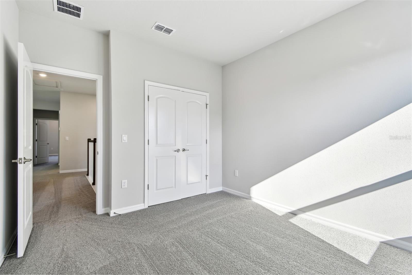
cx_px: 206
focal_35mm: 15
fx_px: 172
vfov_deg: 77.3
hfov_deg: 100.4
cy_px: 138
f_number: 7.1
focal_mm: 10
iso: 100
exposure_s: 1/40
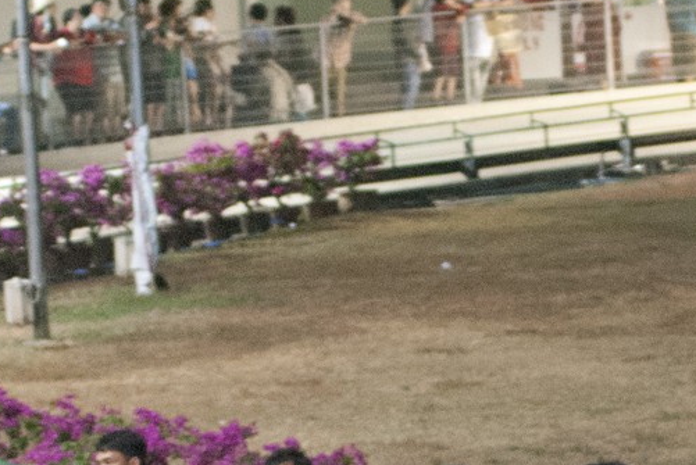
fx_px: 8688
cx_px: 547
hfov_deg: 4.6
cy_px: 575
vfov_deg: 3.1
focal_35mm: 449
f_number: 4.5
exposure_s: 1/25
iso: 1600
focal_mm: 75
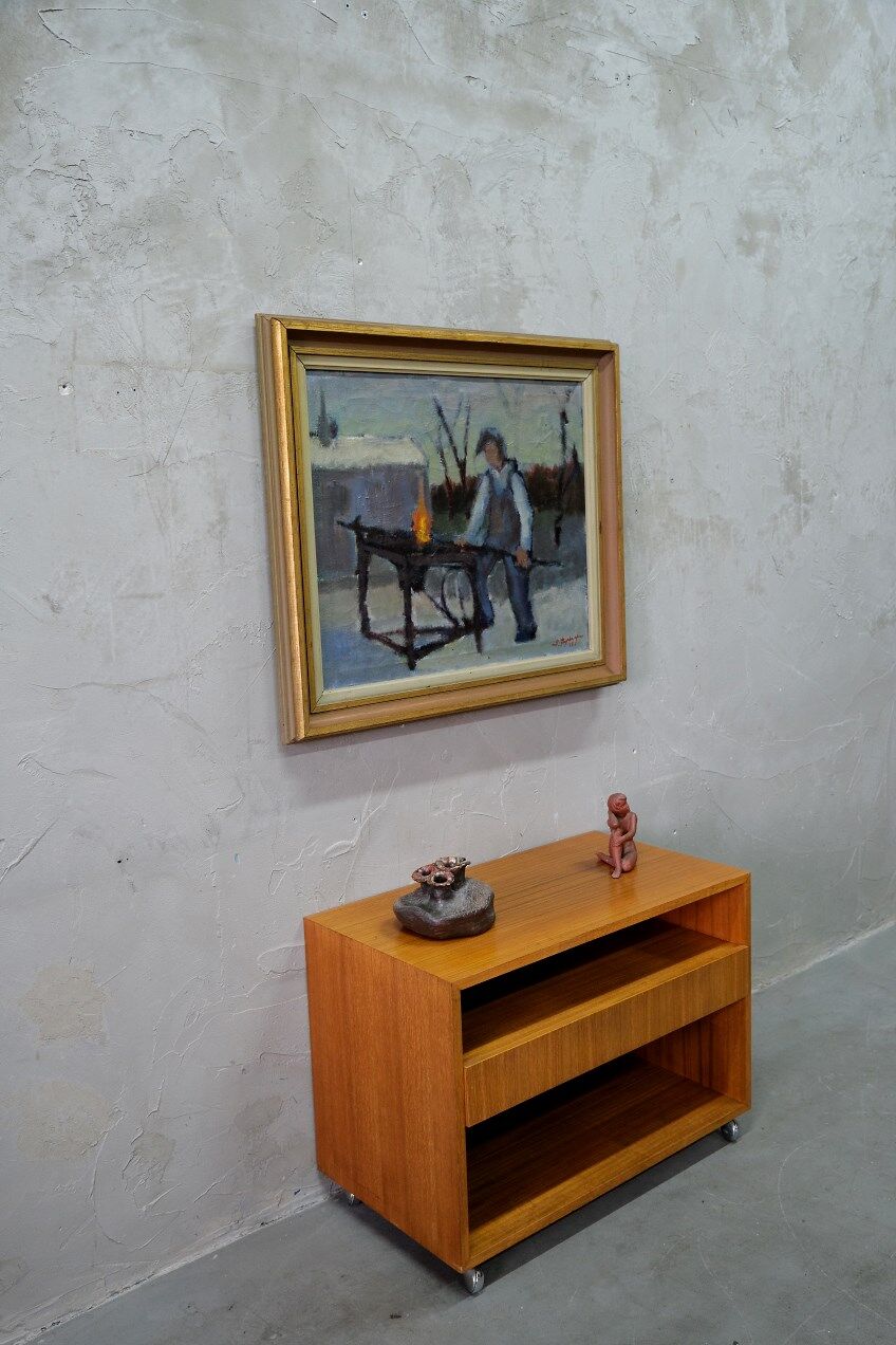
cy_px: 672
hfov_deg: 43.6
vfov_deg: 61.9
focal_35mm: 30
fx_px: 1120
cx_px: 448
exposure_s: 1/28
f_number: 4
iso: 1250
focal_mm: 20.2
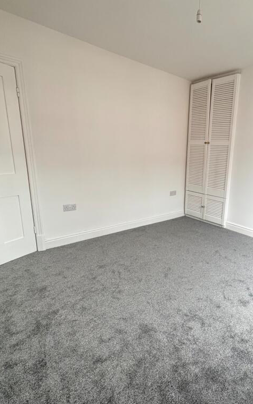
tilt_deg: -13.1
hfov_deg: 57.0
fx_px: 221
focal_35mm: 20
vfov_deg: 85.1
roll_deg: -2.5
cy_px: 204
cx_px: 186
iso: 320
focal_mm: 2.22
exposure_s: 1/60
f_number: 2.2
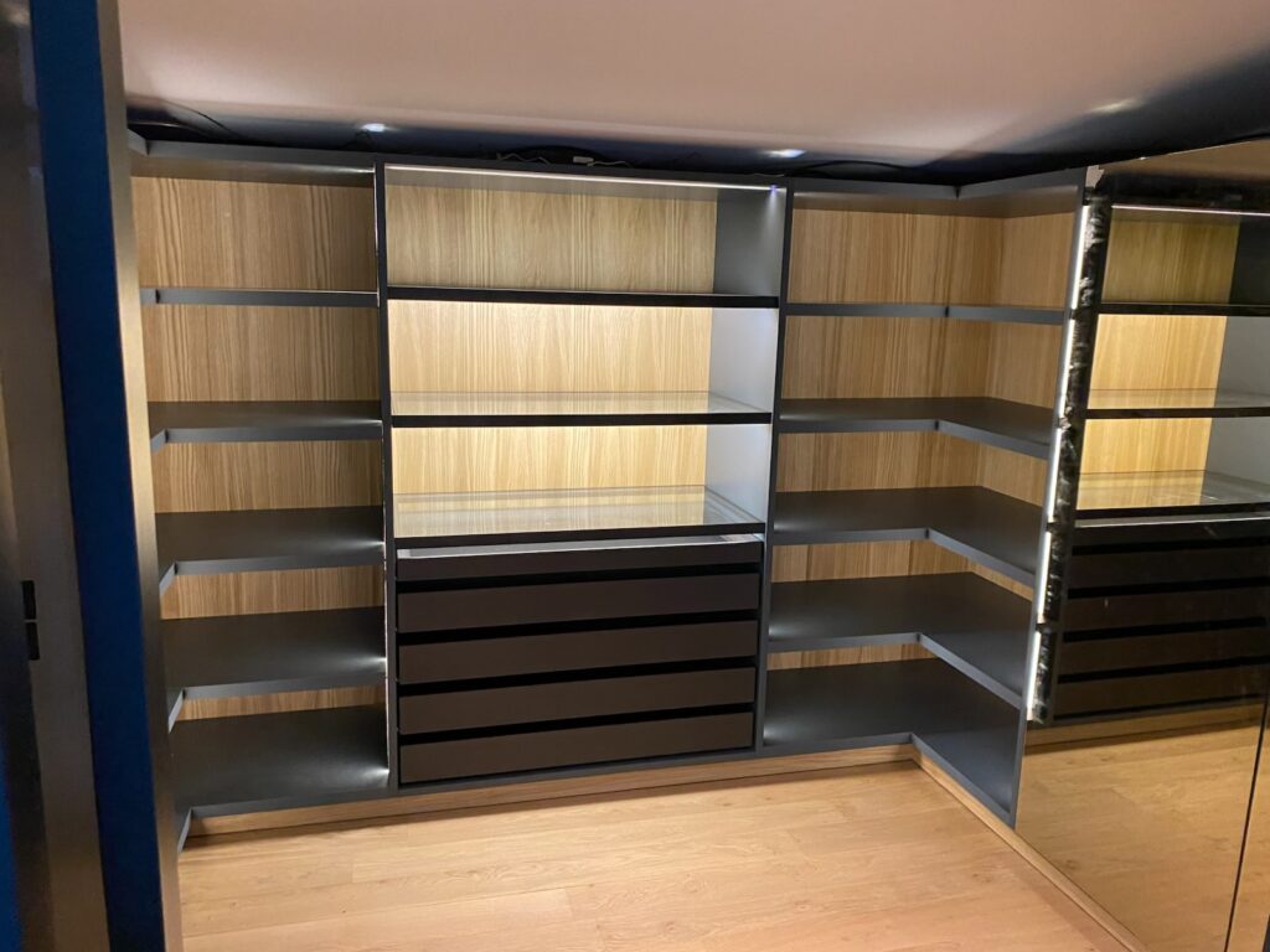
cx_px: 635
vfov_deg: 53.1
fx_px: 954
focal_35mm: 26
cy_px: 476
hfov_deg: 67.3
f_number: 1.8
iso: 500
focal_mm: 4.25
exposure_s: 1/58
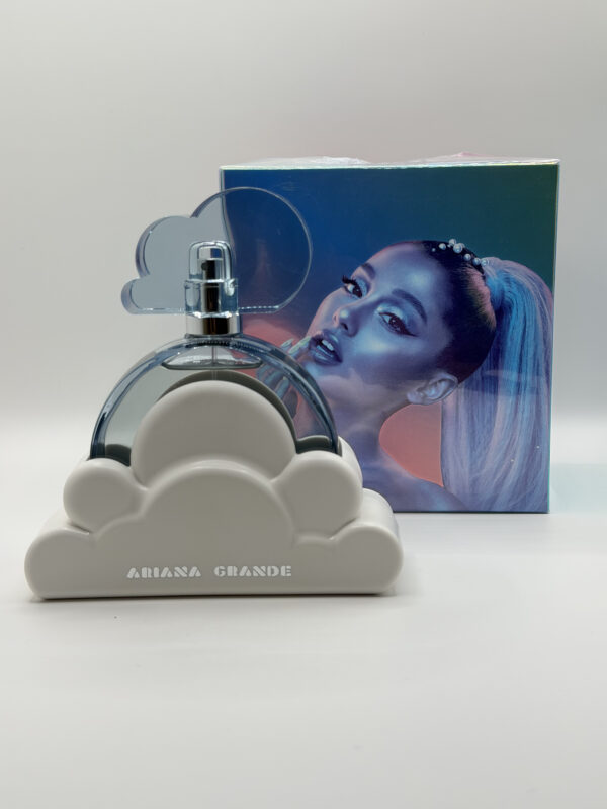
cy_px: 404
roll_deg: +0.4
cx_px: 304
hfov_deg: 30.3
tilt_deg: -9.7
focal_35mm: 48
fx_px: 1122
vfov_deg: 39.7
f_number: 1.78
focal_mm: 6.76
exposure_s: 1/120
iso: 64
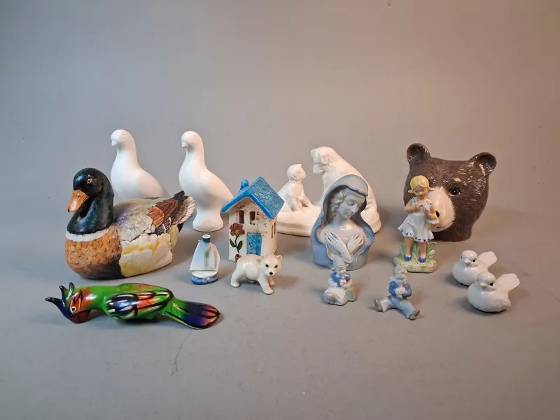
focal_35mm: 27
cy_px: 210
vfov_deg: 51.4
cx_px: 280
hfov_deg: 65.3
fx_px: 437
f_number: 1.8
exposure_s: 1/50
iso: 320
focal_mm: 4
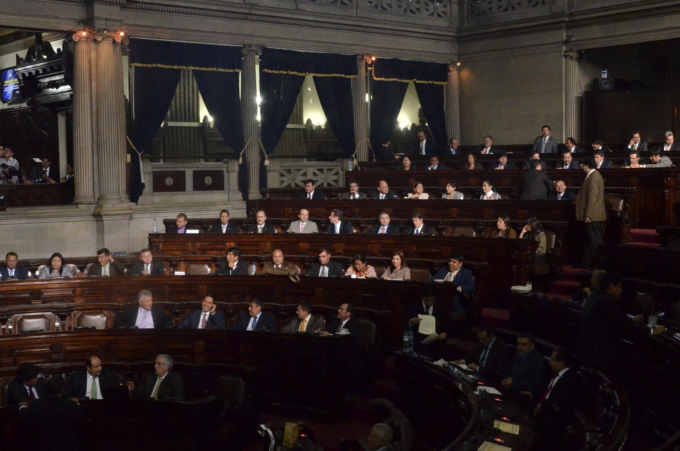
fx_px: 974
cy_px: 222
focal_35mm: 52
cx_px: 353
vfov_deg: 26.0
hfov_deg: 38.5
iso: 2500
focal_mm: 25
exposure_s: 1/60
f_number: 9
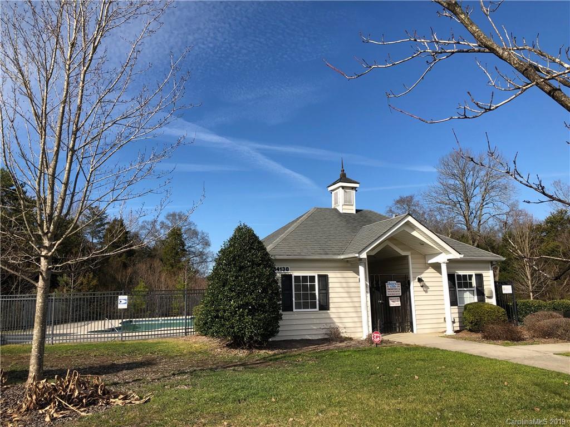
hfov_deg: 63.4
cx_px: 285
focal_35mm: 28
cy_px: 214
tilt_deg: +12.4
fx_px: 461
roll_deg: +1.3
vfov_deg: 49.7
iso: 20
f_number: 1.8
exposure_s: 1/1845
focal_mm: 4
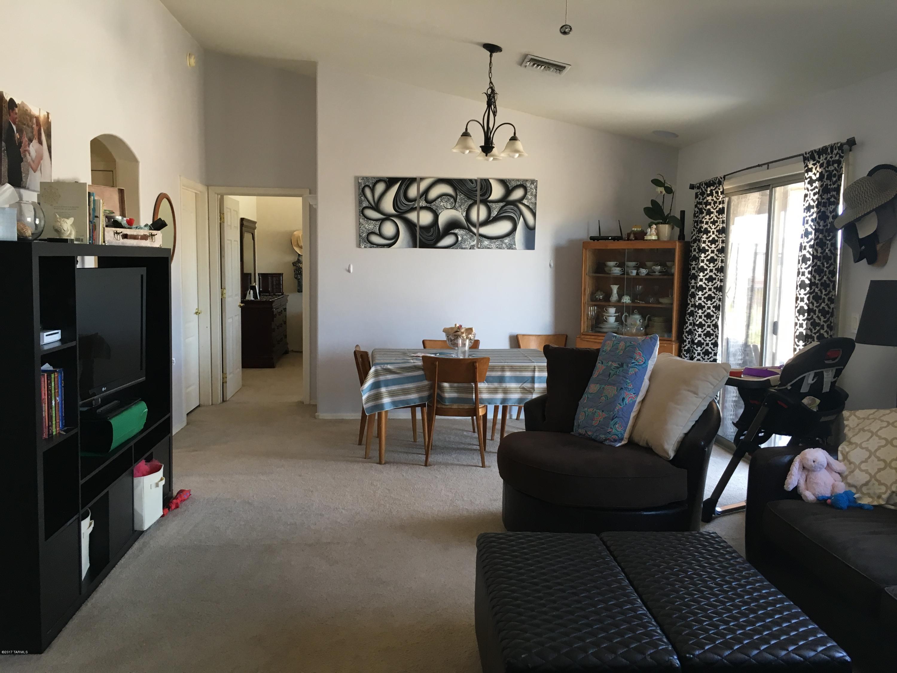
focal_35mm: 29
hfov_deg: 61.7
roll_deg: -0.1
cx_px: 448
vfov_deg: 48.2
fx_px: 751
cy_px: 336
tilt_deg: -4.0
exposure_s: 1/30
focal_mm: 4.15
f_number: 2.2
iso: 64
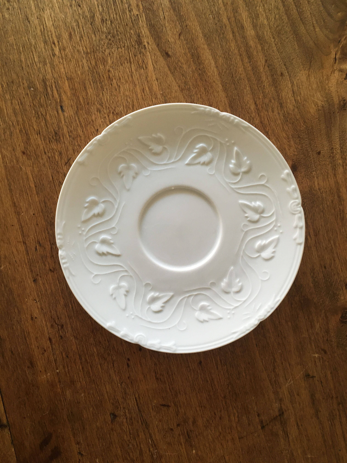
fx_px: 388
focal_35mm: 29
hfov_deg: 48.2
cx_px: 174
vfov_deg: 61.7
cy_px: 232
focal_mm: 4.15
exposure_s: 1/33
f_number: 2.2
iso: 125
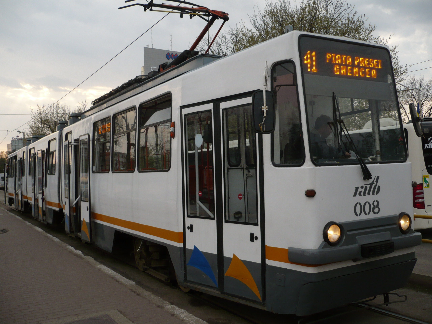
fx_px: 437
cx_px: 216
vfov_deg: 40.7
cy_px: 162
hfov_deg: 52.6
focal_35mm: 35
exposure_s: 1/250
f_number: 2.8
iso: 100
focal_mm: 5.8
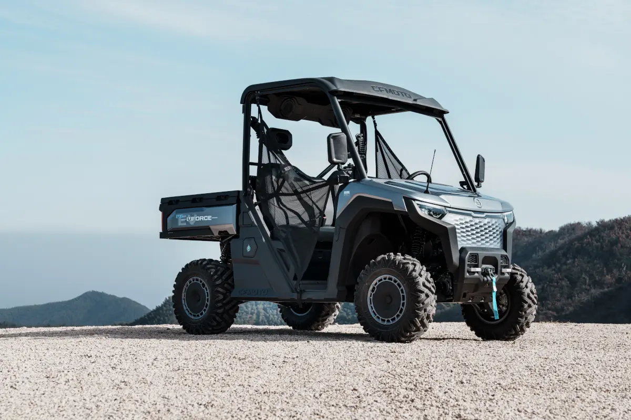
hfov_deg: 31.8
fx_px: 1106
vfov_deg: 21.5
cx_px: 316
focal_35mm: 63
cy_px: 210
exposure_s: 1/320
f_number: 10
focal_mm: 63.1
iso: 100
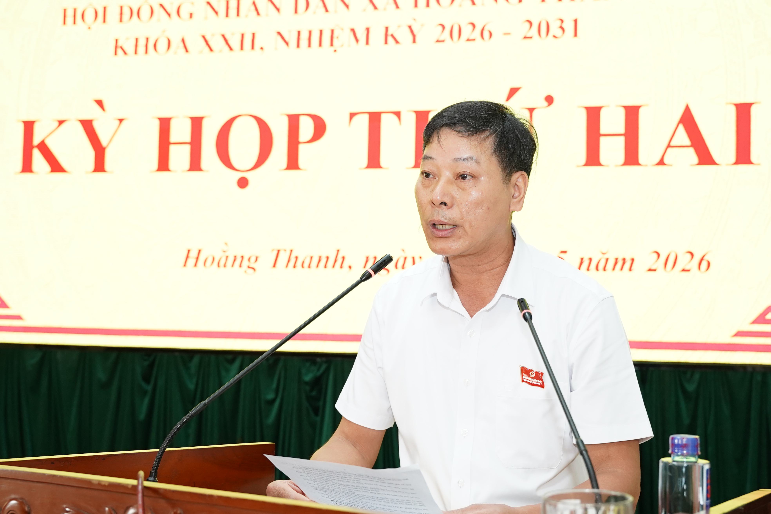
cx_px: 386
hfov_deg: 41.1
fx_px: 1028
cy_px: 257
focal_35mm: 48
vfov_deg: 28.1
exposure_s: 1/125
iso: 1250
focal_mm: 32
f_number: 3.5
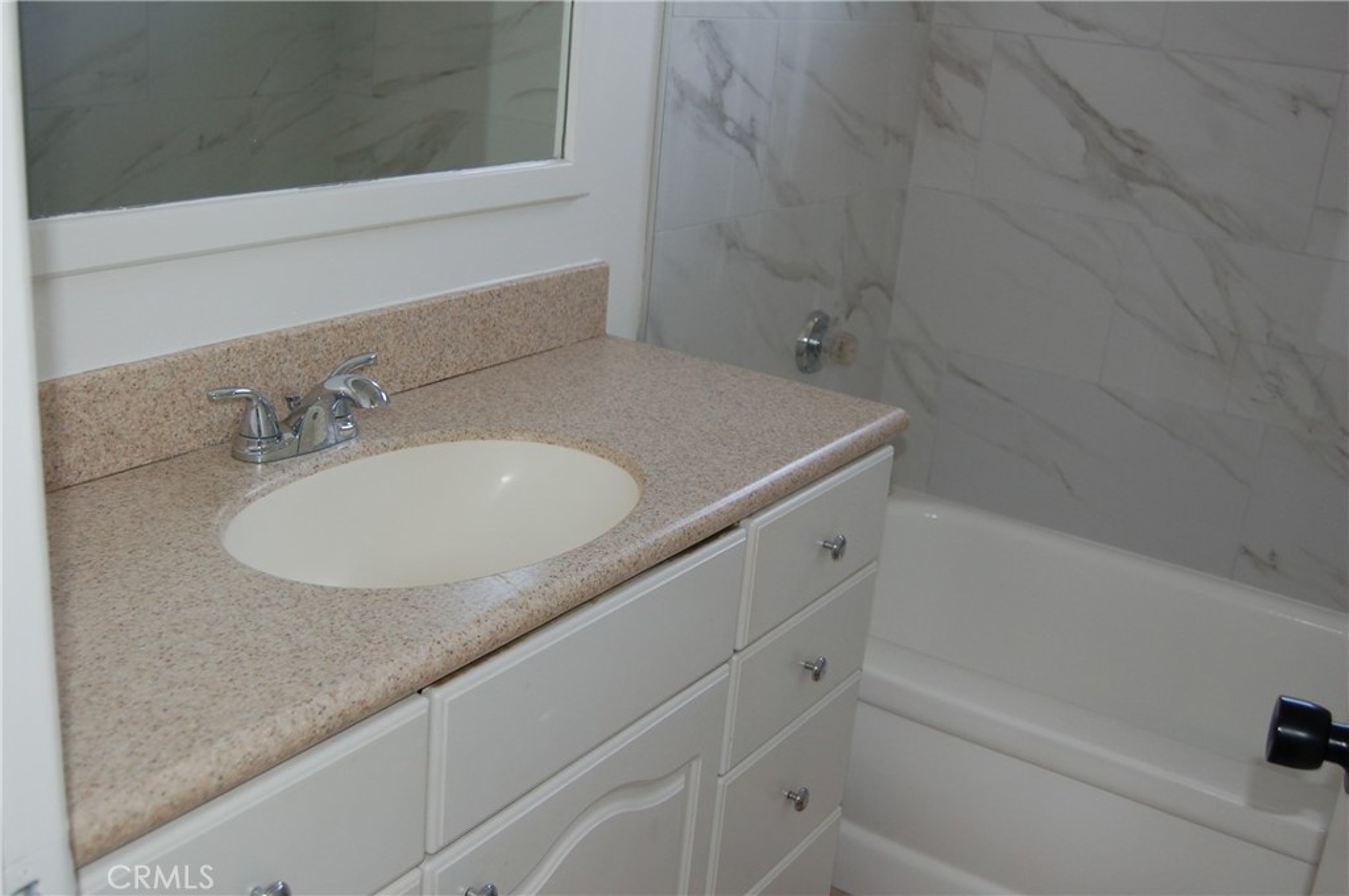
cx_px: 674
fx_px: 1460
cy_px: 448
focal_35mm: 39
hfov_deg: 49.6
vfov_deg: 34.1
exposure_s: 1/60
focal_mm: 26
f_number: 4
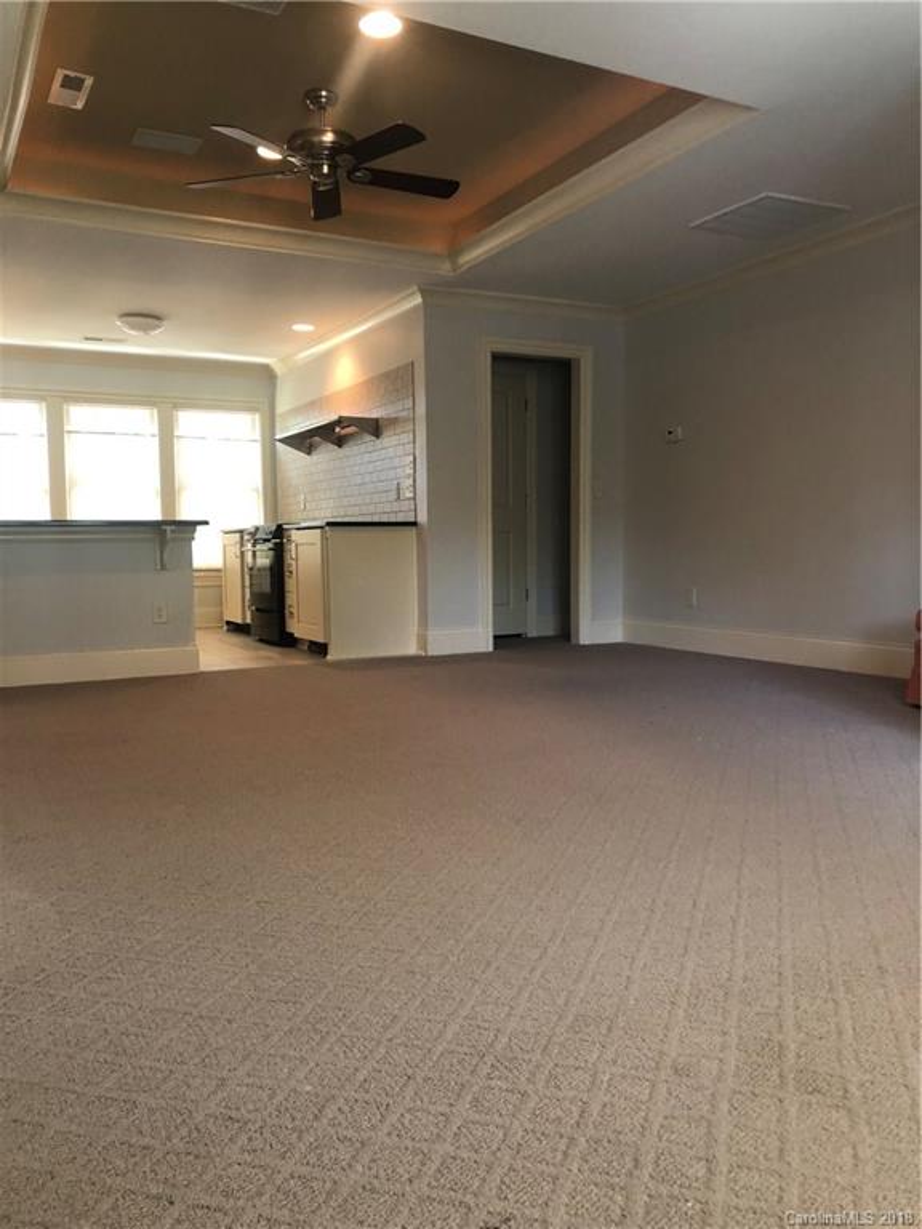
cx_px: 461
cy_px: 614
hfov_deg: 49.7
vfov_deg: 63.4
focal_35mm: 28
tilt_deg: -4.4
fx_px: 994
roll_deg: +0.2
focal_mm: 3.99
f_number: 1.8
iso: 40
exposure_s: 1/15
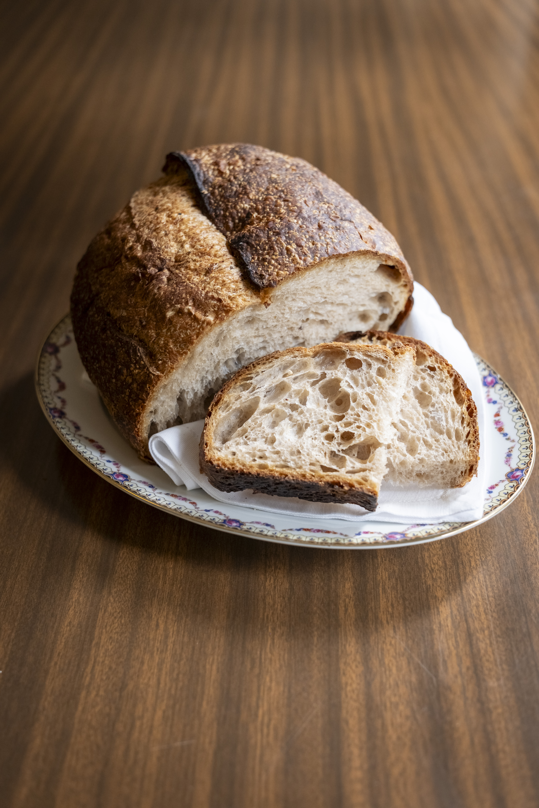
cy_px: 404
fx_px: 831
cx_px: 270
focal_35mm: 37
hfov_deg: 35.9
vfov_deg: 51.9
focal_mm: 24.9
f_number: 2.2
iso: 800
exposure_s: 1/400
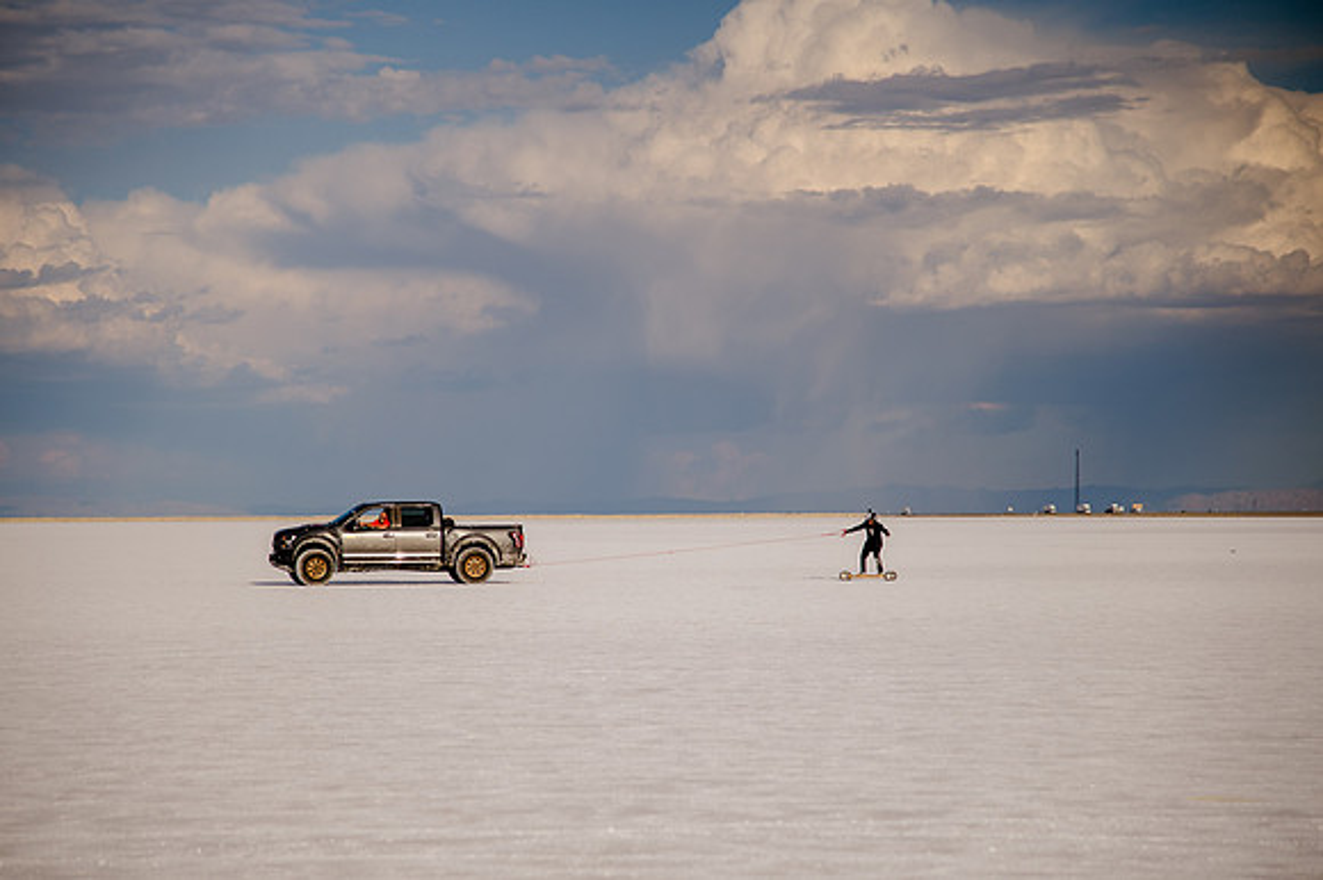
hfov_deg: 17.8
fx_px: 4222
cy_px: 480
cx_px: 639
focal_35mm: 115
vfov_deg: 11.9
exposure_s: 1/8000
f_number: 4
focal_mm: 105
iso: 200
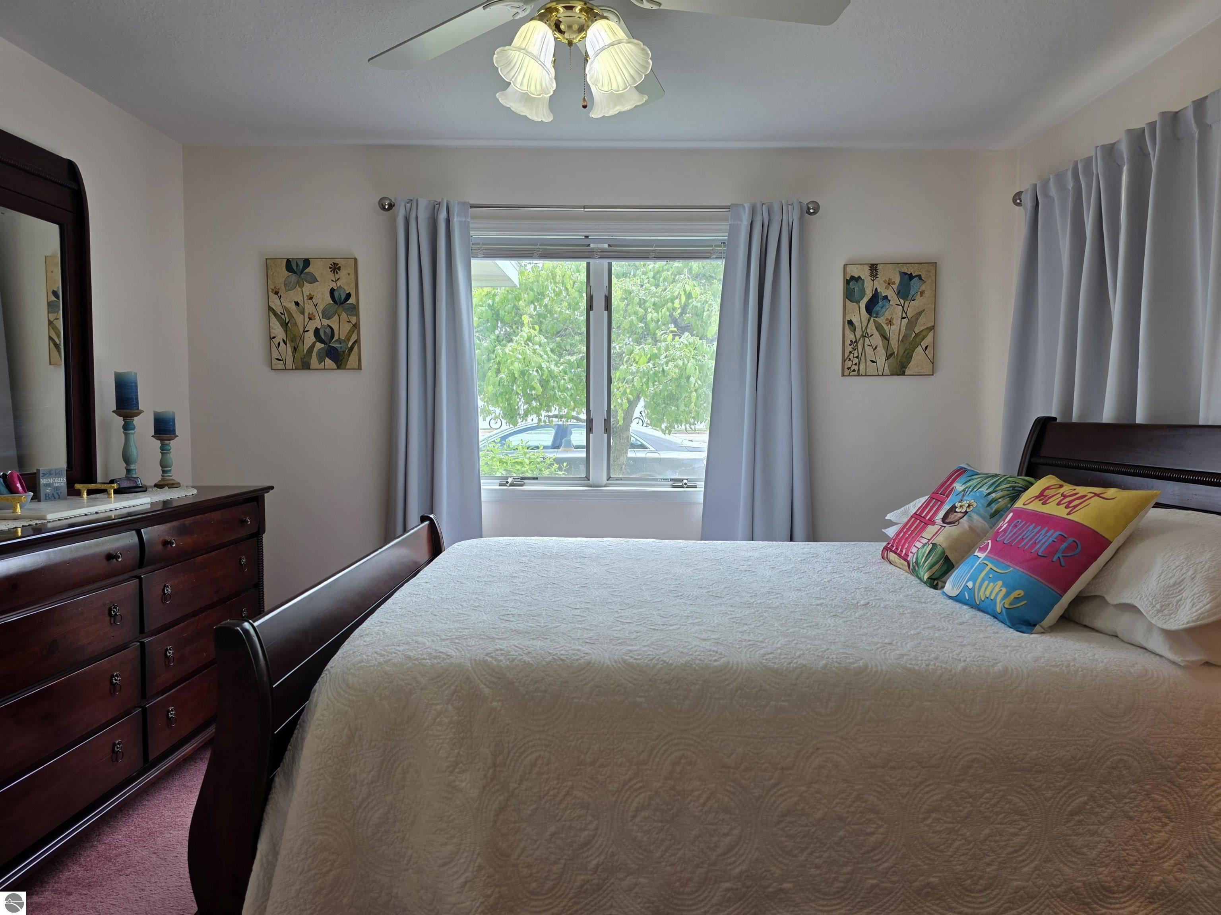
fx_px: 811
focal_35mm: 23
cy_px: 458
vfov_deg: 58.9
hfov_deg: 73.9
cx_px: 610
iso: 40
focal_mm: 6.3
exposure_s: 1/120
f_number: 1.7
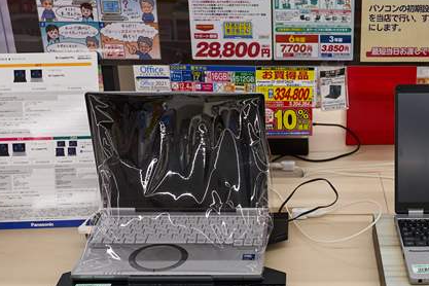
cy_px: 237
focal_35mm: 94
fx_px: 1120
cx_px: 334
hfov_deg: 21.5
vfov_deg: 14.5
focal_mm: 35
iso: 800
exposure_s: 1/250
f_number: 5.6
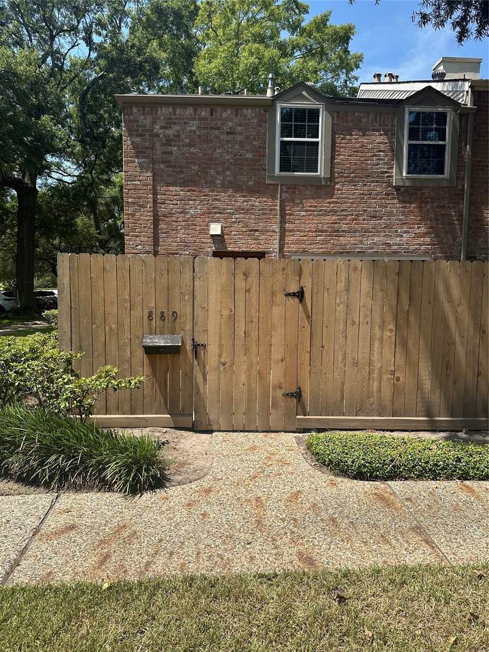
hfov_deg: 56.8
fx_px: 452
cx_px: 244
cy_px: 326
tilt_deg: -5.1
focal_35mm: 24
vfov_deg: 71.6
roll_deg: -1.4
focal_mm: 6.86
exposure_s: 1/3155
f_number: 1.78
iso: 80
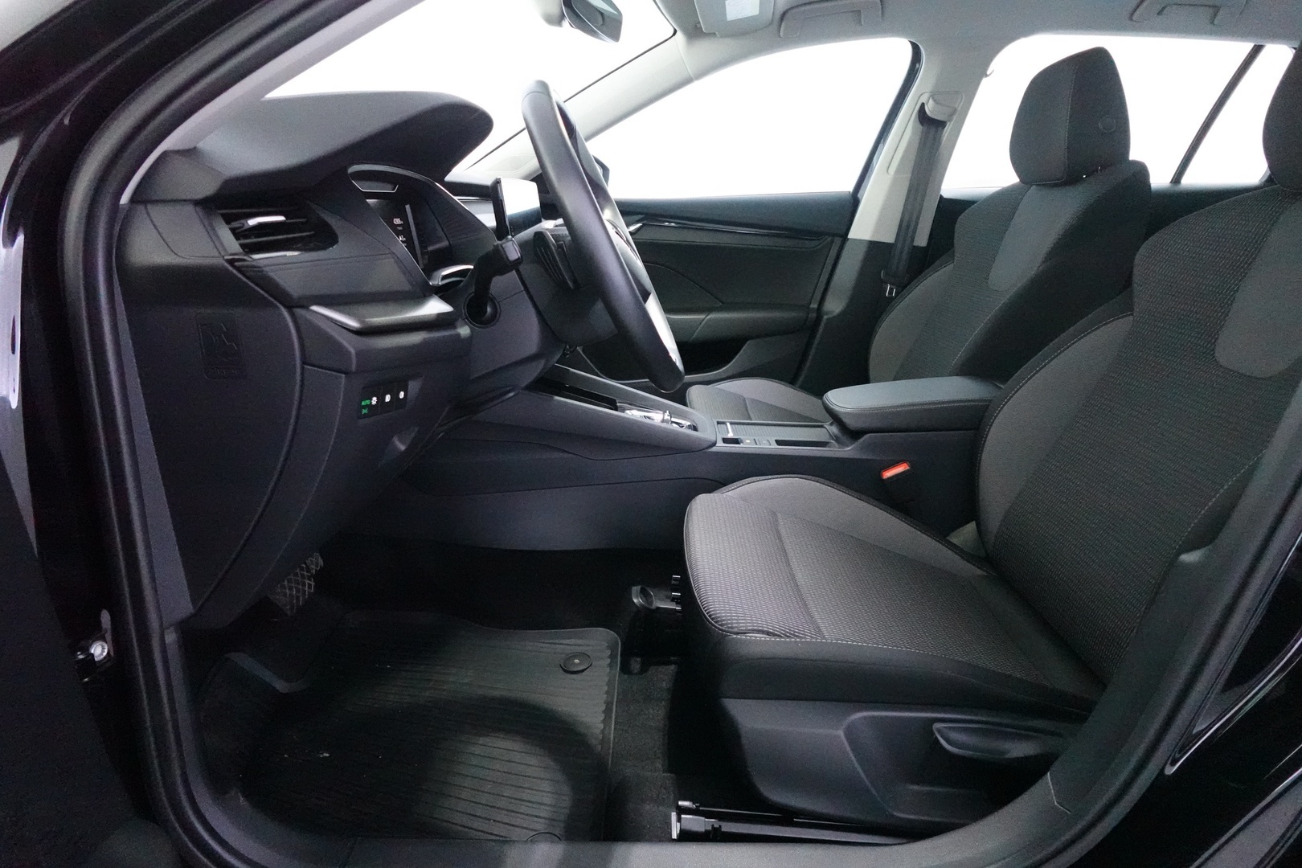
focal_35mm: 20
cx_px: 651
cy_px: 434
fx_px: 723
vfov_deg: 61.9
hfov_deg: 84.0
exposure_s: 1/125
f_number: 2
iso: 6400
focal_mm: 7.6
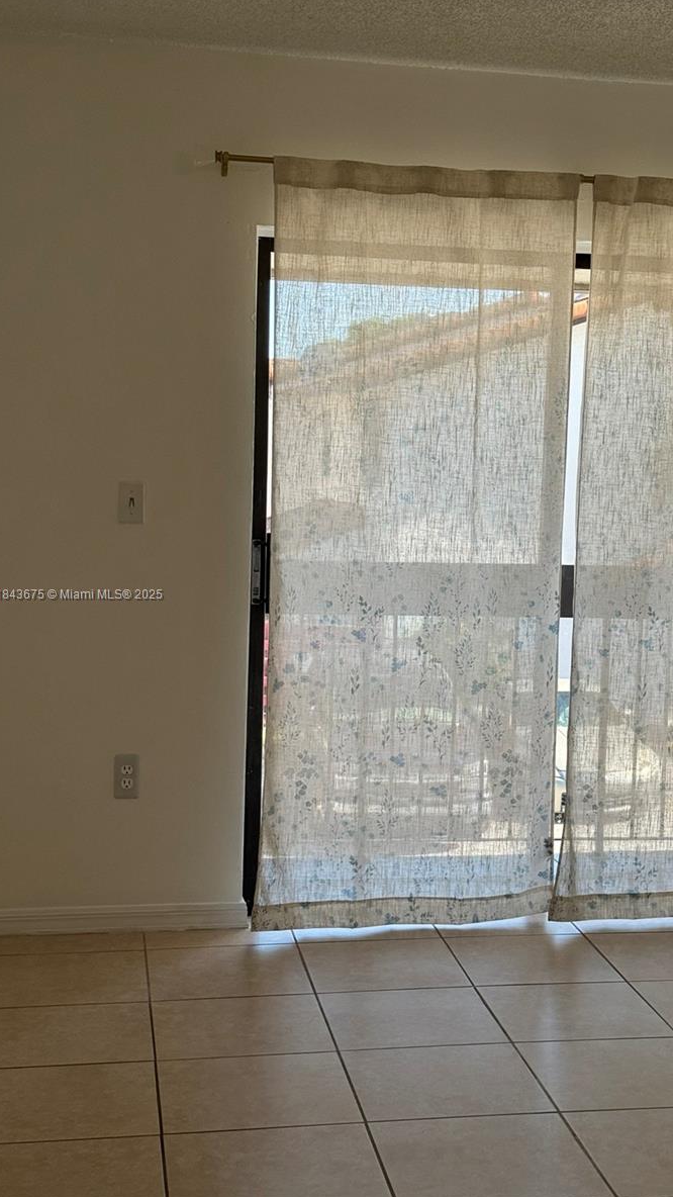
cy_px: 595
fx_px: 1681
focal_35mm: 53
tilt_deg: -5.5
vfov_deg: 39.2
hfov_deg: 22.6
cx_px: 432
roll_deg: -2.1
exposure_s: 1/577
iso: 64
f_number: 1.78
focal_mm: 6.76
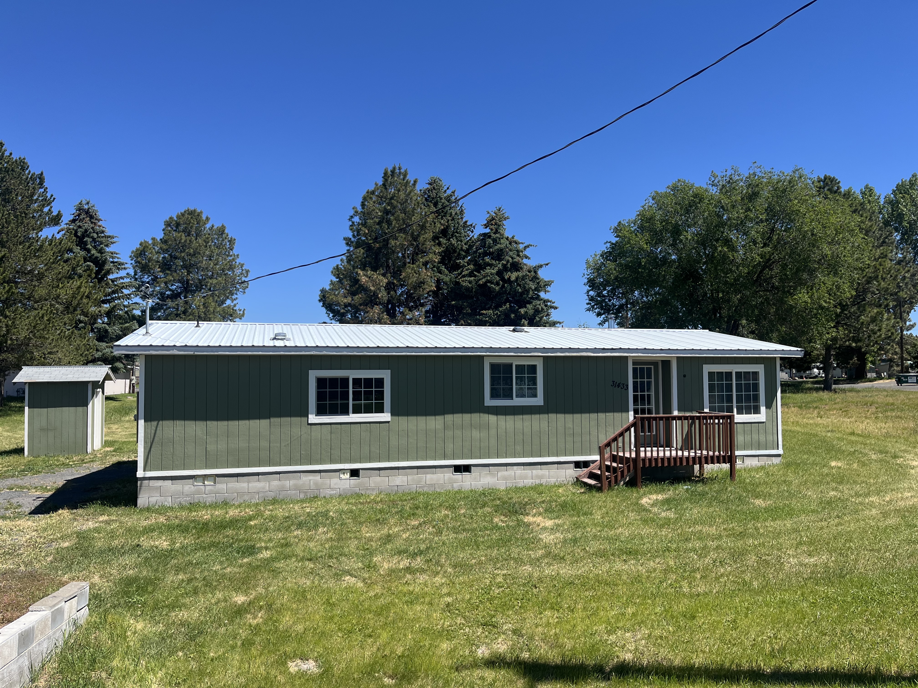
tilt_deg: +2.3
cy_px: 344
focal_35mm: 26
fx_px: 690
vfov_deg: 53.1
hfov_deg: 67.3
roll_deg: -0.3
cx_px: 459
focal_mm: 5.1
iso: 50
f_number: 1.6
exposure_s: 1/2688
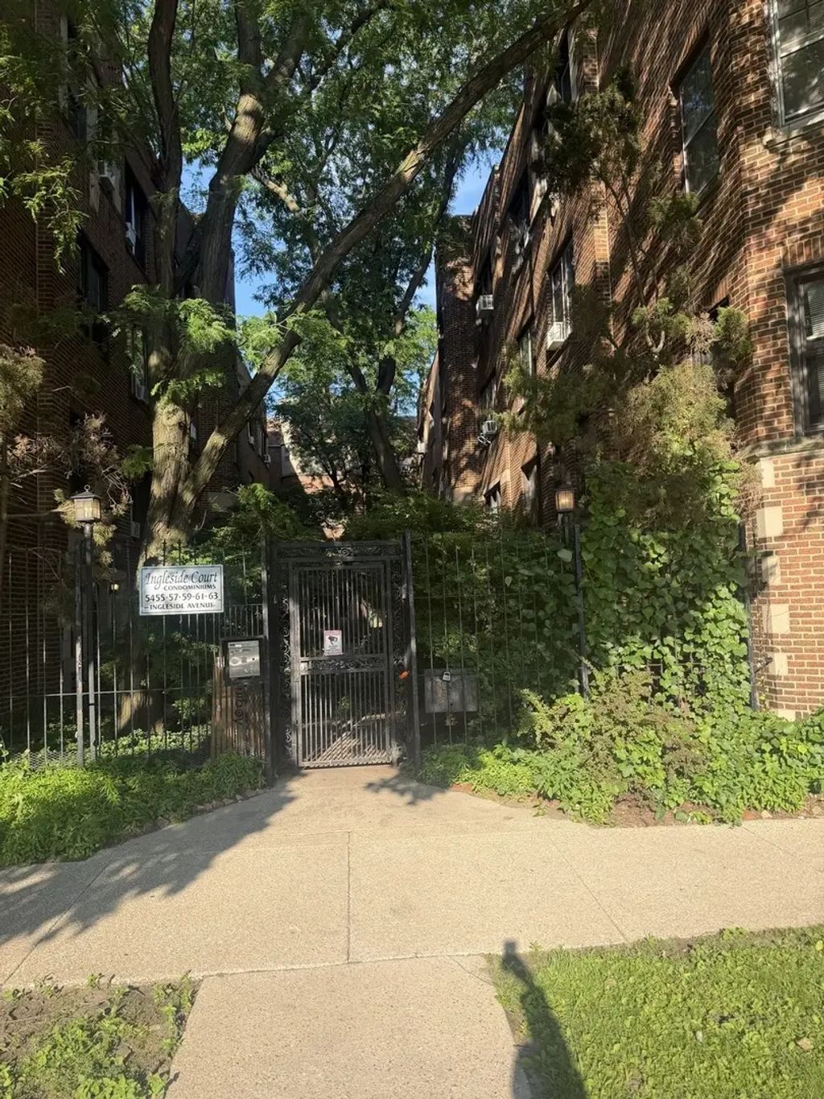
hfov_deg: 56.8
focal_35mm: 24
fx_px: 762
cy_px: 550
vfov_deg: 71.6
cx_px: 412
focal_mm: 6.76
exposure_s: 1/1005
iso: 80
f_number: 1.78
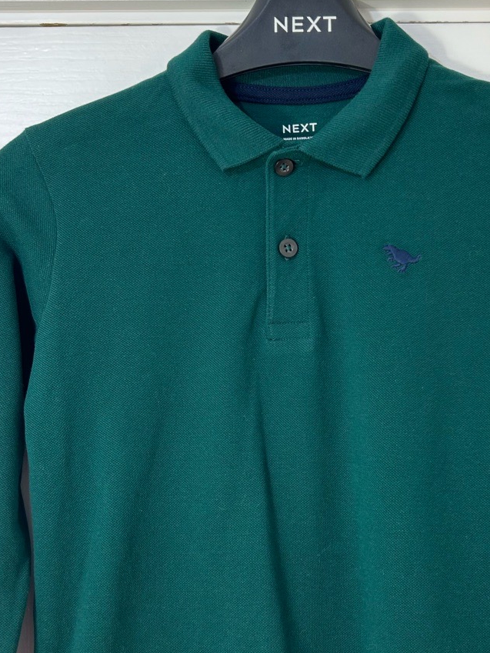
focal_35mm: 49
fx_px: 925
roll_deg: +0.2
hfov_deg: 29.6
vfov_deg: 38.8
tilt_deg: +0.3
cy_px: 377
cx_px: 305
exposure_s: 1/100
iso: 50
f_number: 1.5
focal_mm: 5.7
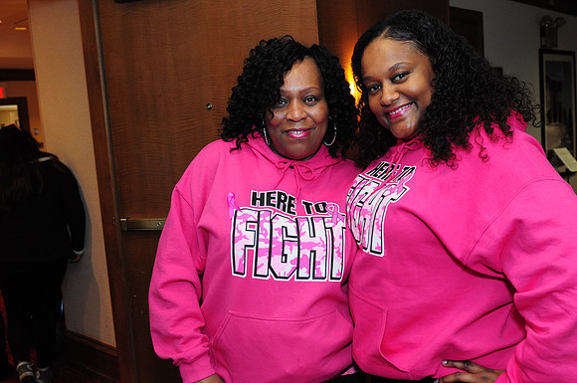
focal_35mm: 36
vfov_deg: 36.8
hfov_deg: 53.2
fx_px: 576
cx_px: 288
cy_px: 192
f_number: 4.5
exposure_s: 1/60
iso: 800
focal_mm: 24
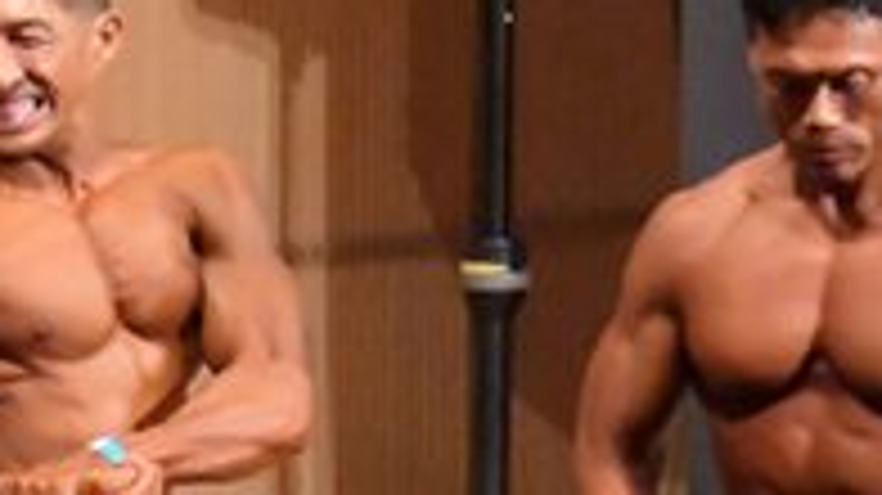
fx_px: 19518
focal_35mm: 835
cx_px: -358
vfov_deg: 1.5
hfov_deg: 2.6
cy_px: 792
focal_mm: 135
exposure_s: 1/400
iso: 16000
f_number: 5.6
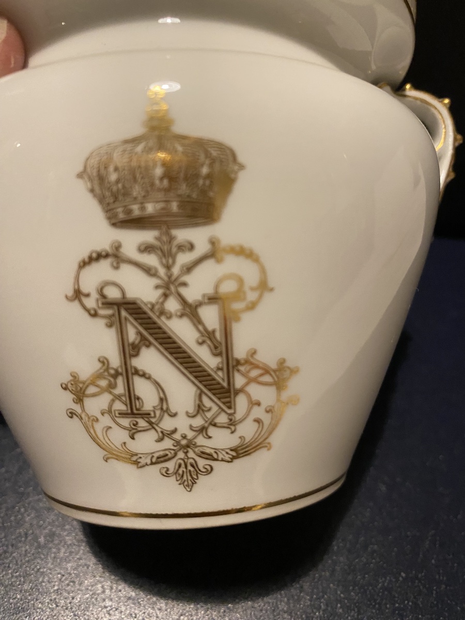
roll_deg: -4.5
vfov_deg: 69.4
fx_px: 448
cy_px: 310
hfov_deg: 54.9
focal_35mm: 25
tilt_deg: -44.0
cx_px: 232
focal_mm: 4.25
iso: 500
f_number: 1.8
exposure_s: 1/50
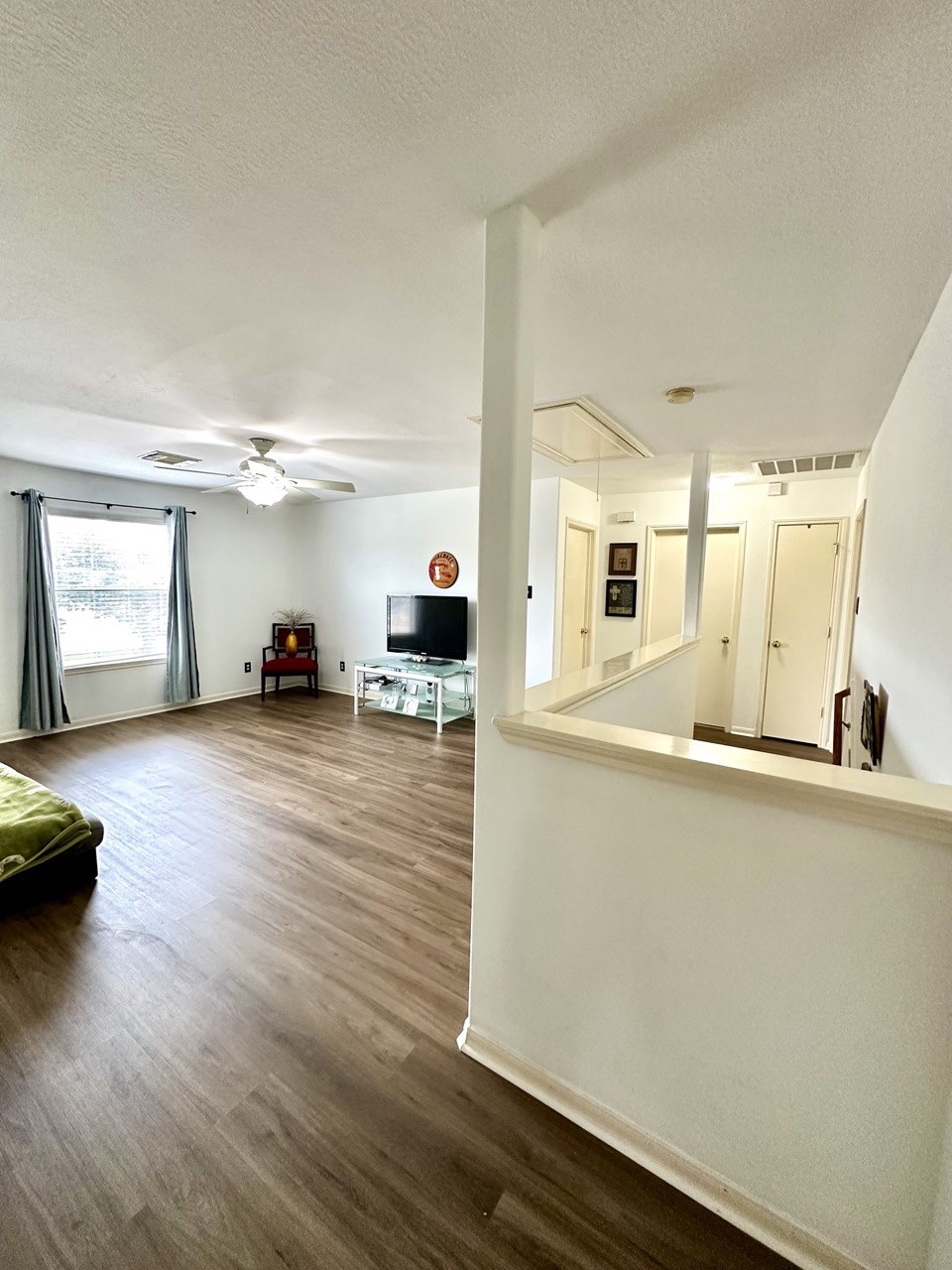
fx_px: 513
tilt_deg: -5.5
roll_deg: -1.4
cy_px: 635
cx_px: 476
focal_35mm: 14
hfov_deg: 85.7
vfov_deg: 102.1
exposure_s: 1/60
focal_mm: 2.22
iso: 250
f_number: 2.2
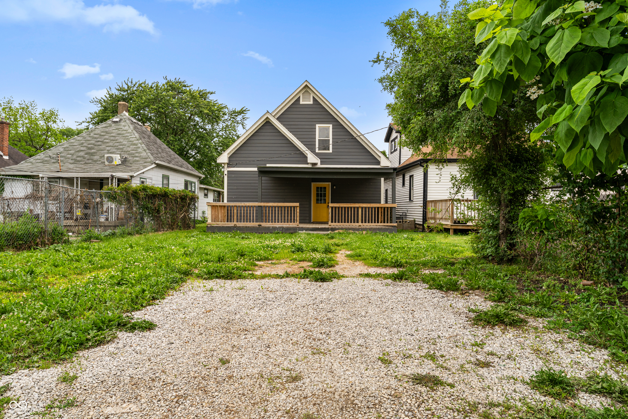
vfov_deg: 57.0
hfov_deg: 78.3
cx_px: 314
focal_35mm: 22
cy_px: 210
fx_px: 385
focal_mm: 22.1
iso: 320
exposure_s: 1/800
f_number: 6.3
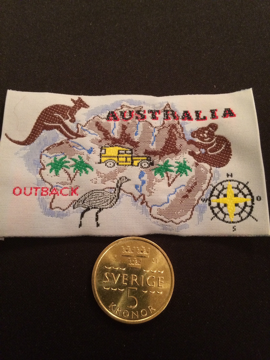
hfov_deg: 48.2
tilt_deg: -71.7
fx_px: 302
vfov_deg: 61.7
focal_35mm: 29
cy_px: 180
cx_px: 135
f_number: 2.2
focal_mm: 4.15
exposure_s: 1/25
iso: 320
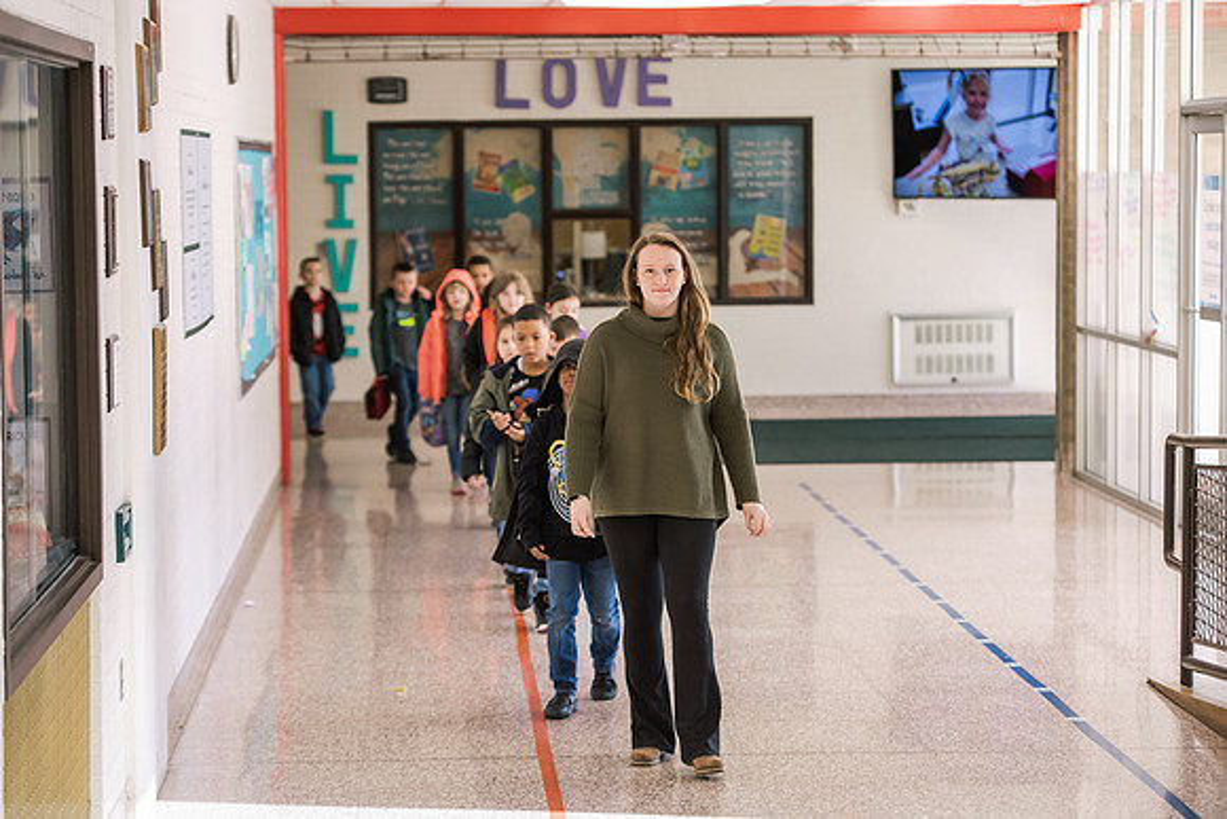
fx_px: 3409
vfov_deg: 13.7
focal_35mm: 100
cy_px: 410
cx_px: 614
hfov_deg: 20.4
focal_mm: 100
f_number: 3.5
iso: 1000
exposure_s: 1/400
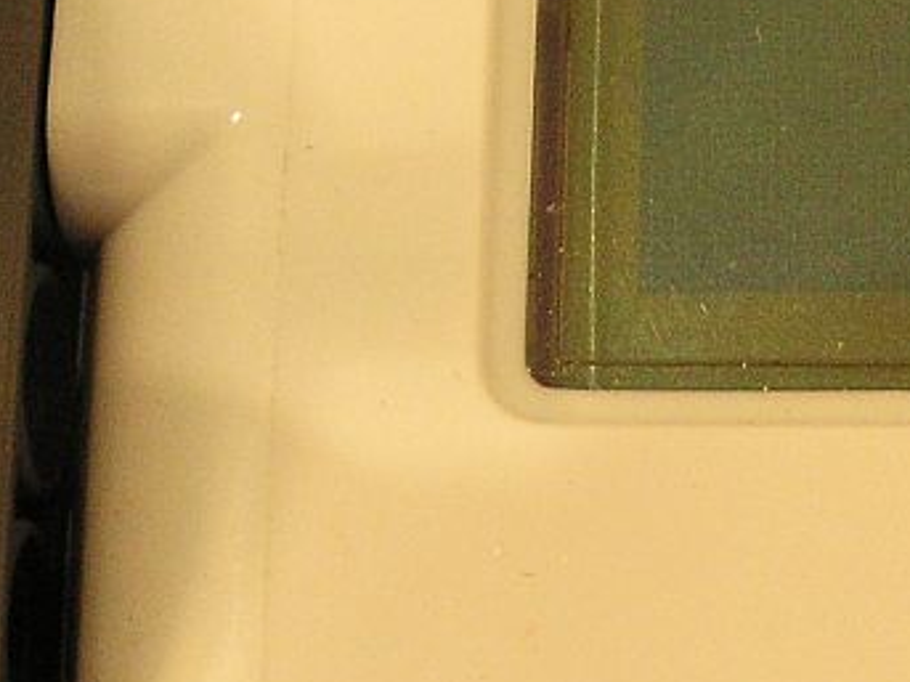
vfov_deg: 11.7
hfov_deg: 15.3
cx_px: 971
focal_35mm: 126
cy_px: 515
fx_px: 3311
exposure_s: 1/40
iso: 80
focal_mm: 6
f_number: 3.2
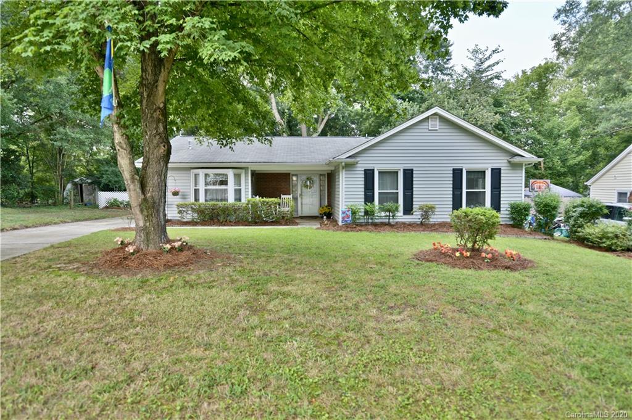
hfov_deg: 84.0
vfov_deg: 61.8
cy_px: 210
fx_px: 351
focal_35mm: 20
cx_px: 316
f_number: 2.8
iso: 100
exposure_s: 1/80
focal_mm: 20
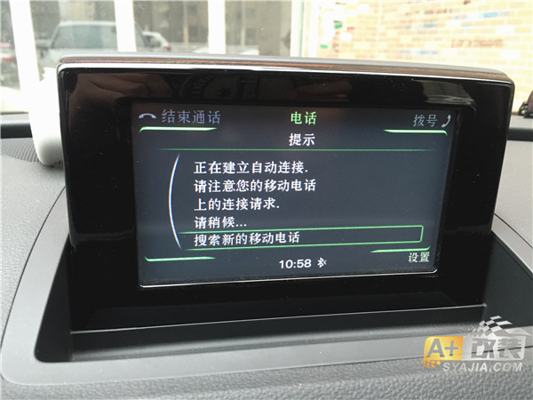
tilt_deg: -19.1
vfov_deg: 48.2
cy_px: 200
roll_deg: -0.8
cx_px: 266
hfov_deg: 61.7
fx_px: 447
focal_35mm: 29
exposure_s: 1/30
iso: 125
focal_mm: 4.15
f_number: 2.2
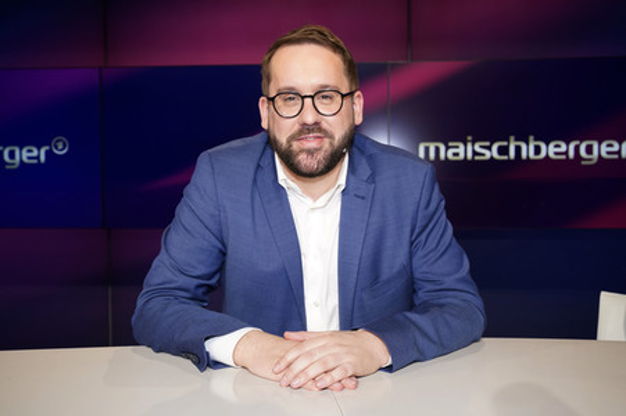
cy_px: 208
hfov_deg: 58.8
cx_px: 313
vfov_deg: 41.1
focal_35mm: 32
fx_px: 556
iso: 1600
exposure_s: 1/160
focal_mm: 32
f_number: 5
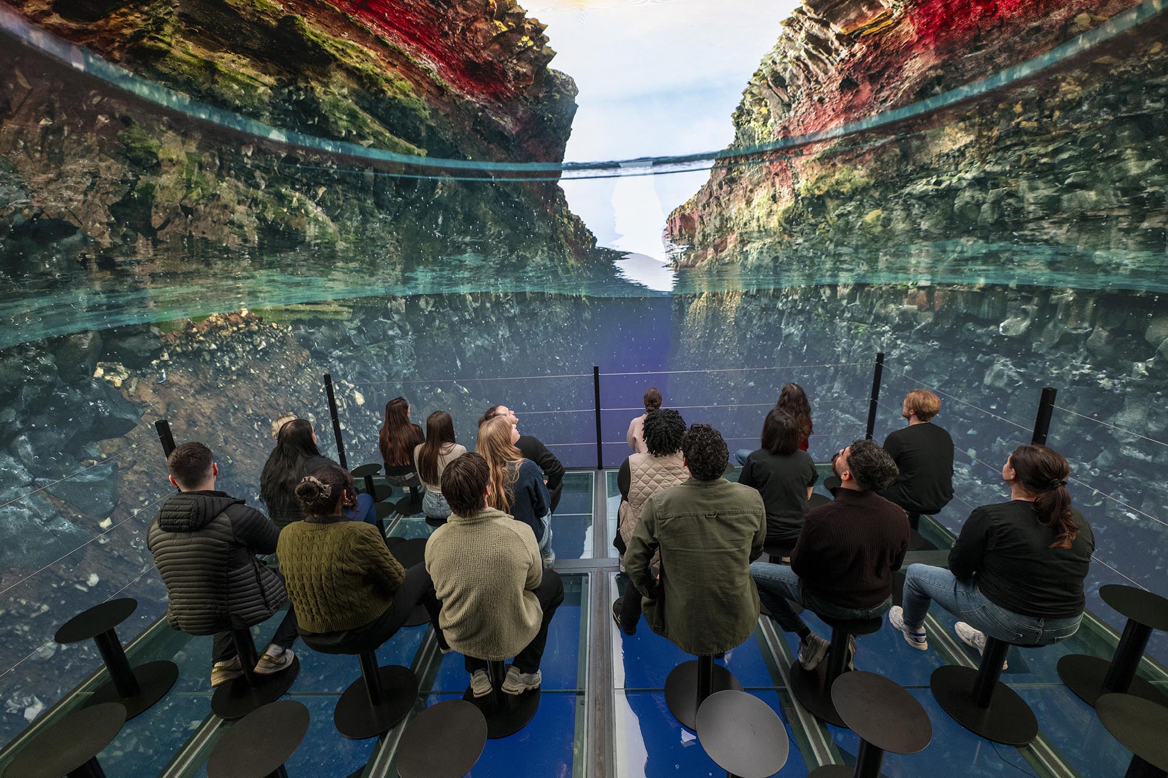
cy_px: 389
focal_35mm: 14
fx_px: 454
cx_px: 584
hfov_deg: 104.3
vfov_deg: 81.2
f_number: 2.8
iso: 1000
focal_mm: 14
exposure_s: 1/60
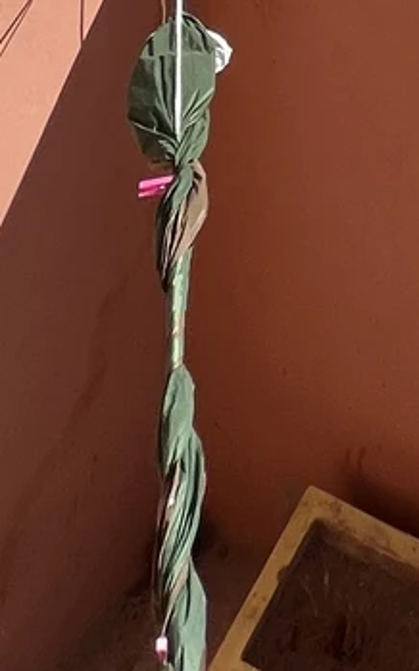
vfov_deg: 15.4
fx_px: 1298
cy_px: -929
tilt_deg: -6.0
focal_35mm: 71
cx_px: 775
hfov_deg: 15.5
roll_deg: -4.8
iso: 32
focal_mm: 1.57
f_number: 1.8
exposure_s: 1/1014
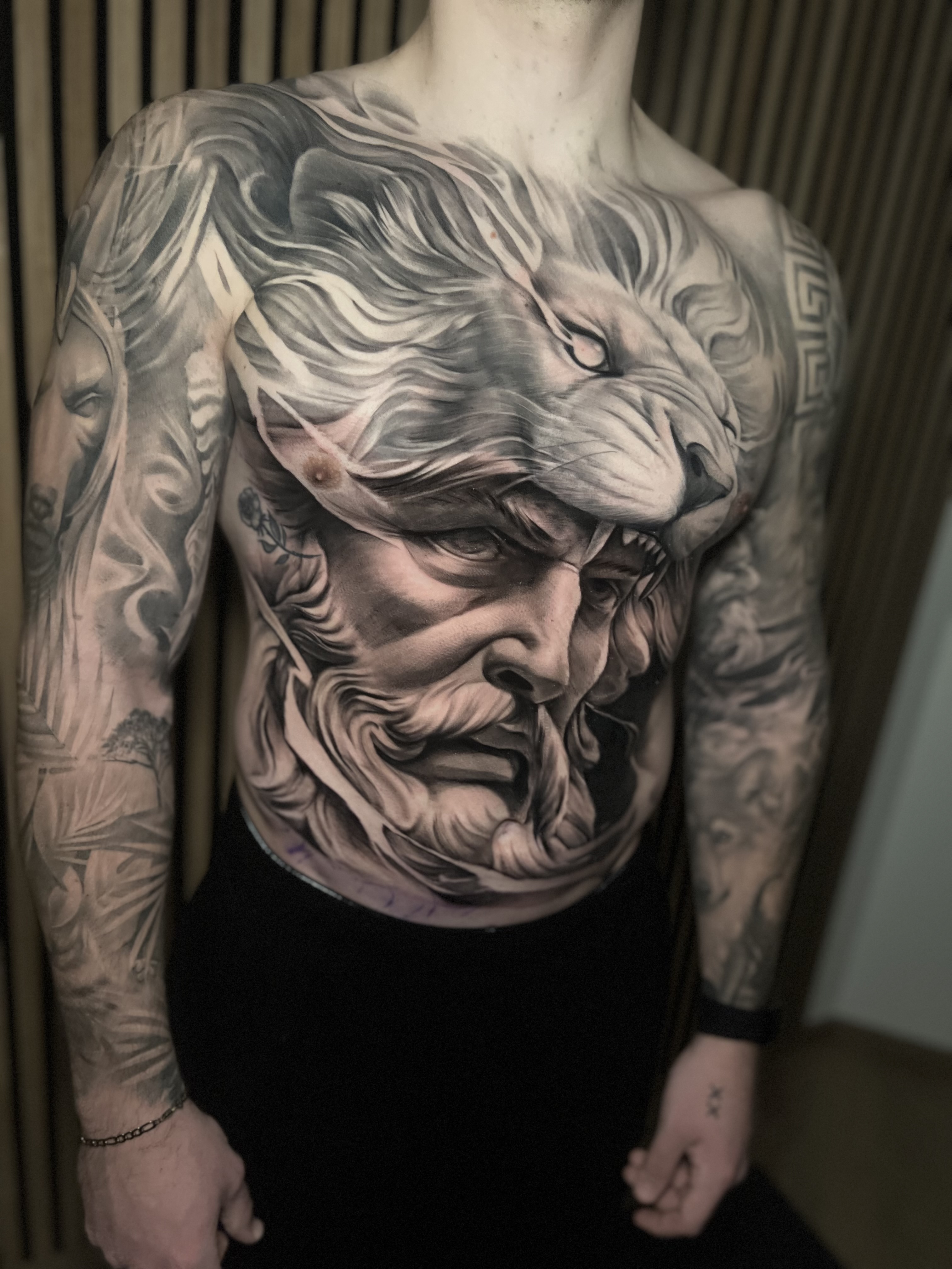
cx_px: 476
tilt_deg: -18.8
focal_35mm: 26
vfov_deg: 67.3
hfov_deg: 53.1
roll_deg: -6.7
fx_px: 953
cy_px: 634
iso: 640
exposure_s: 1/36
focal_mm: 5.7
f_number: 1.5
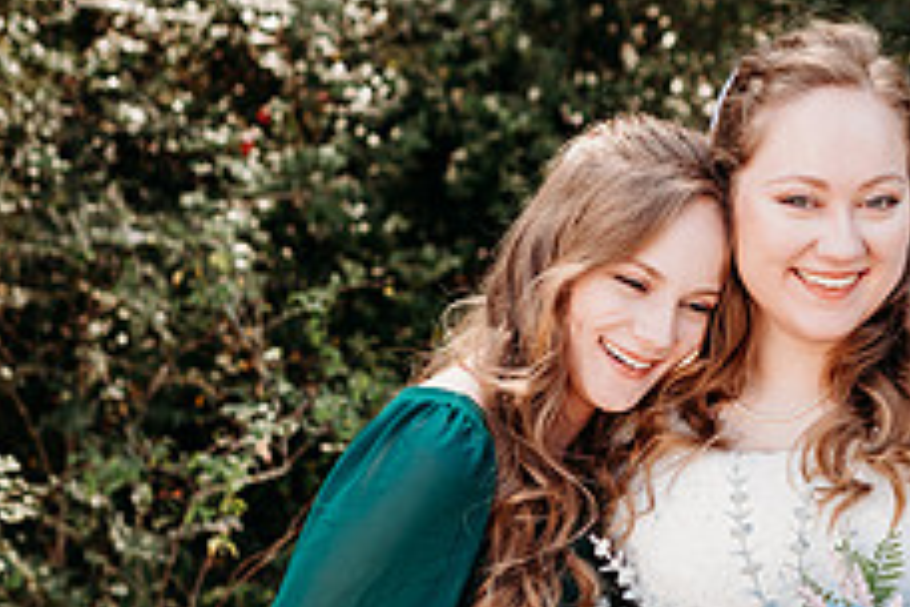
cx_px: 667
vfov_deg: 22.1
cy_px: 437
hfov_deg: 32.4
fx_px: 1542
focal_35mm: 61
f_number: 2.2
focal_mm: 24
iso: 100
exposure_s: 1/800
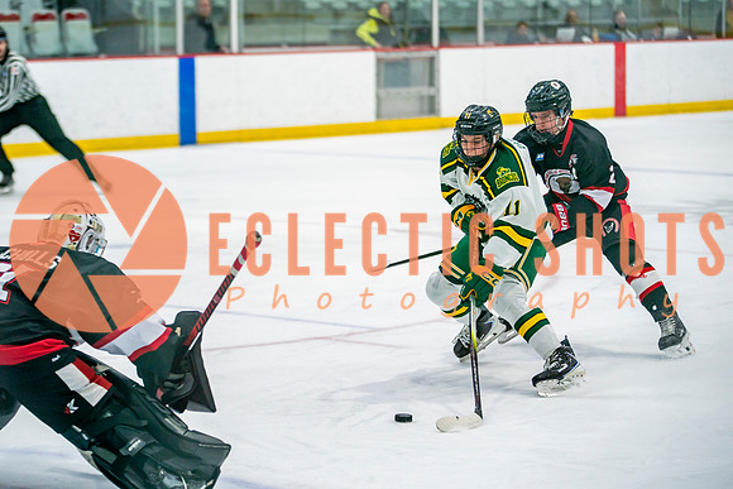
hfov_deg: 16.6
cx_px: 363
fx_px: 2506
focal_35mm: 123
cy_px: 216
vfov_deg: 11.1
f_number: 2.8
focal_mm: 110
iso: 500
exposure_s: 1/640
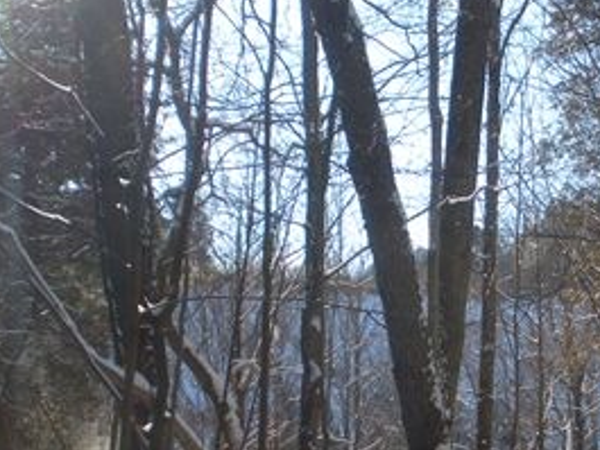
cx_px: 446
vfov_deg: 16.9
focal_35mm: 87
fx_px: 1509
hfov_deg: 22.3
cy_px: 310
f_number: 3.5
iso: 64
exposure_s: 1/446
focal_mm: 6.3
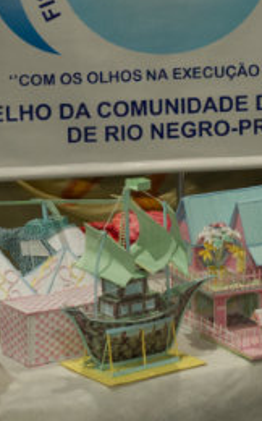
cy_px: 7
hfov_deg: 7.9
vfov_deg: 12.6
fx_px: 1889
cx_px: 113
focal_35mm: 165
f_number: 4
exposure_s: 1/100
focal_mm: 35
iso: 2500
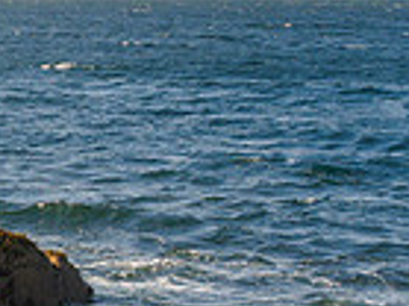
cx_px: -263
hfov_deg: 12.0
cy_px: 203
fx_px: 1830
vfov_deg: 9.6
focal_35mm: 155
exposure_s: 1/160
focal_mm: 18
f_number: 7.1
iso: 200
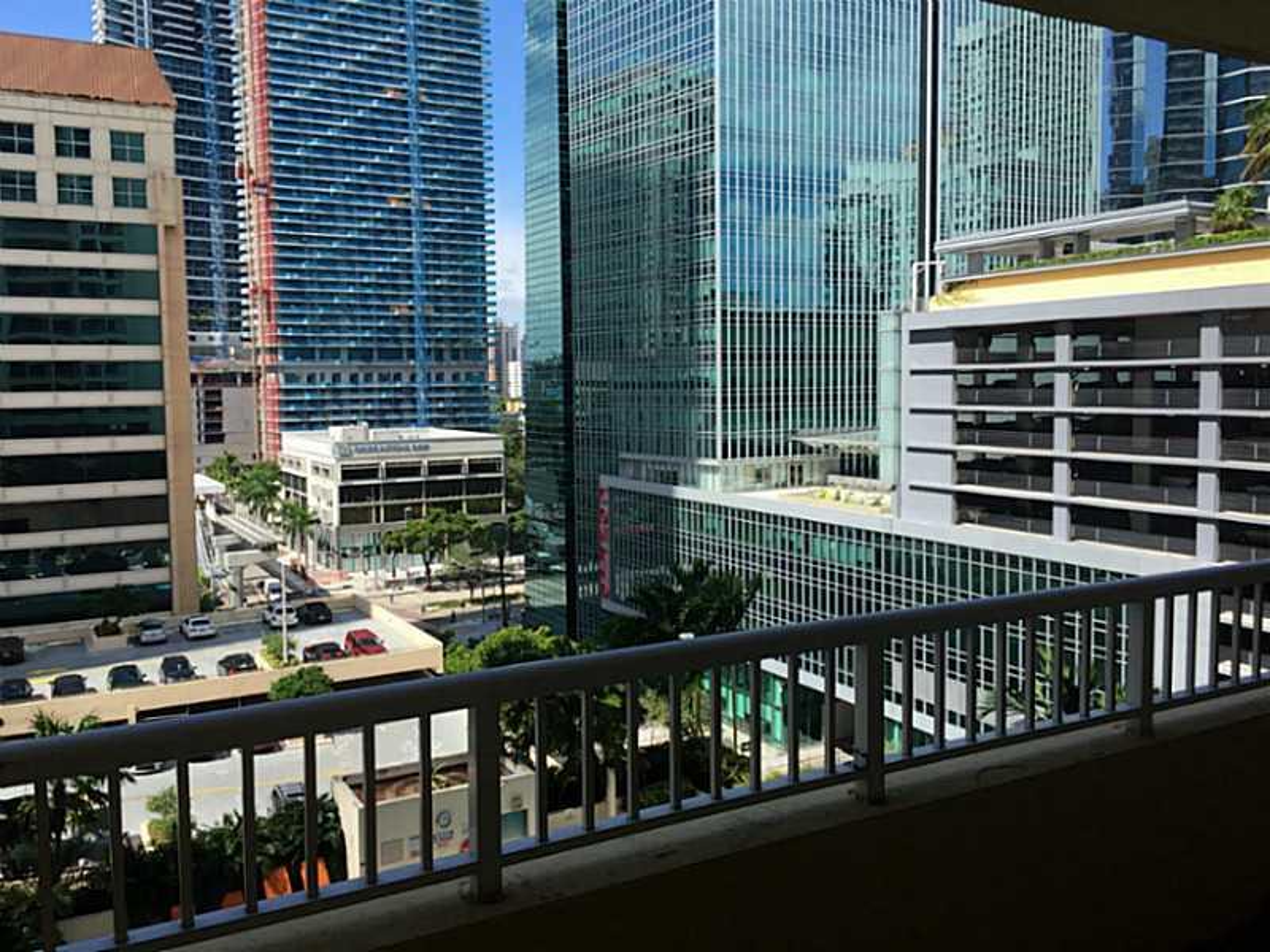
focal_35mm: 29
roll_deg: +0.3
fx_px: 1064
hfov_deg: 61.7
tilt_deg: -4.0
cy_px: 476
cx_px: 635
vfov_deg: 48.2
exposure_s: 1/1412
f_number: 2.2
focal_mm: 4.15
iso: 32
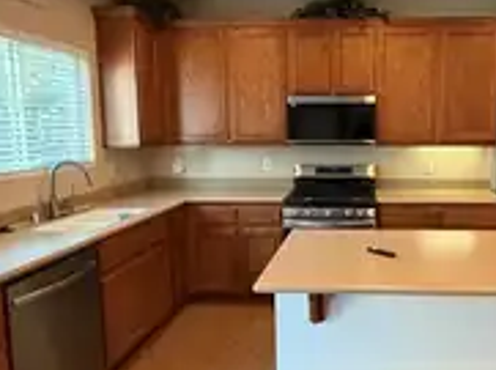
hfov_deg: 56.6
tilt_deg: -5.8
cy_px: 178
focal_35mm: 31
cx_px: 348
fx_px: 443
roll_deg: -0.3
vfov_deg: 45.3
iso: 320
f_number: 2.2
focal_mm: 2.22
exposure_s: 1/60
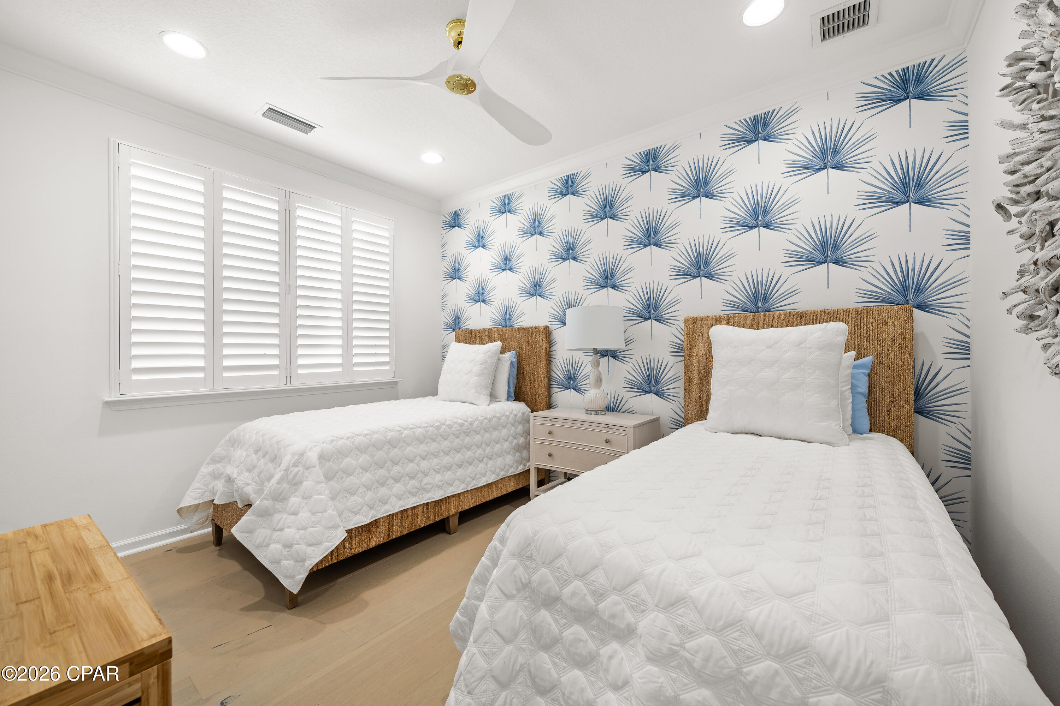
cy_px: 353
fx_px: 412
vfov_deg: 81.2
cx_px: 530
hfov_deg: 104.3
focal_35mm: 14
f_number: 9
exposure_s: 1/2
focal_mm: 14
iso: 250
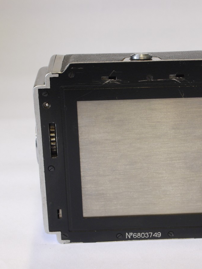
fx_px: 708
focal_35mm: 91
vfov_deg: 21.5
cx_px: 144
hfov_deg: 16.2
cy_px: 134
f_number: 11
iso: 400
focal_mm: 34
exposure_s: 1/13
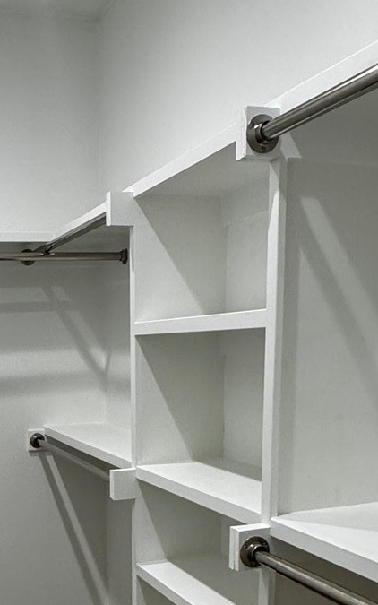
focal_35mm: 45
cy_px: 488
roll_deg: +0.9
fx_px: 742
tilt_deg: -10.9
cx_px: 56
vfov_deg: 42.3
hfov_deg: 27.8
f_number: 2.2
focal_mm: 2.22
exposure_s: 1/120
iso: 250
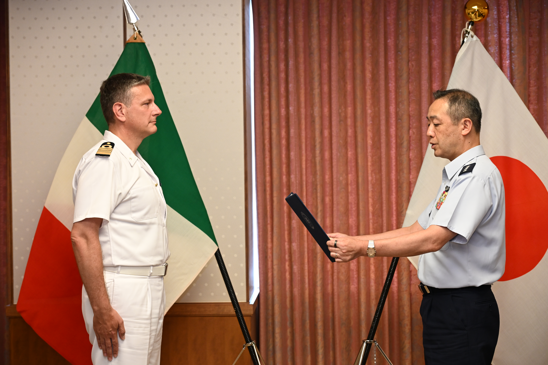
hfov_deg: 32.4
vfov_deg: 21.9
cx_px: 274
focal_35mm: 62
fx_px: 944
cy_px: 182
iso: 1600
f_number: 4
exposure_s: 1/200
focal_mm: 62
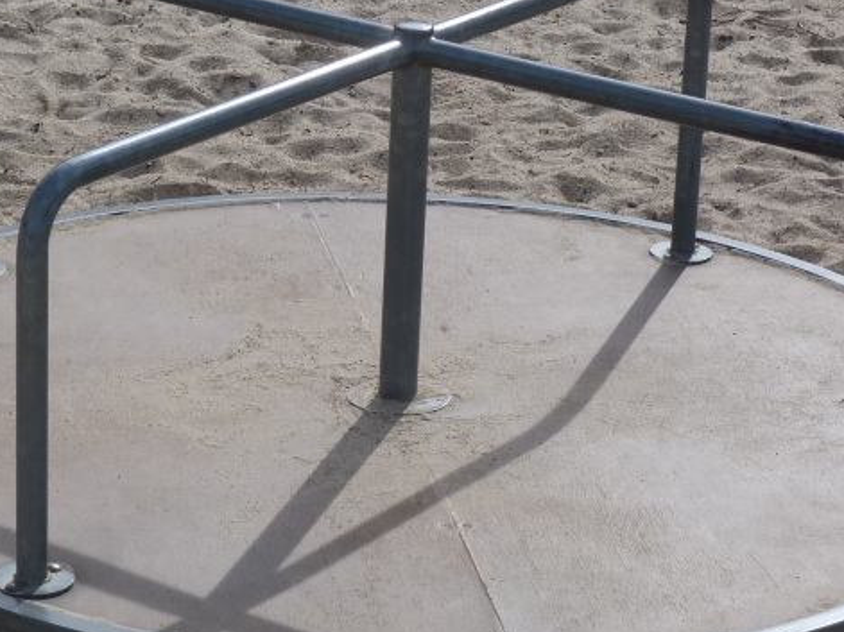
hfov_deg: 14.5
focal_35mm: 136
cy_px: 376
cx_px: 389
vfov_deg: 10.9
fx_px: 3315
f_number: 5.6
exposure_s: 1/400
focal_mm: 14.5
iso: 80
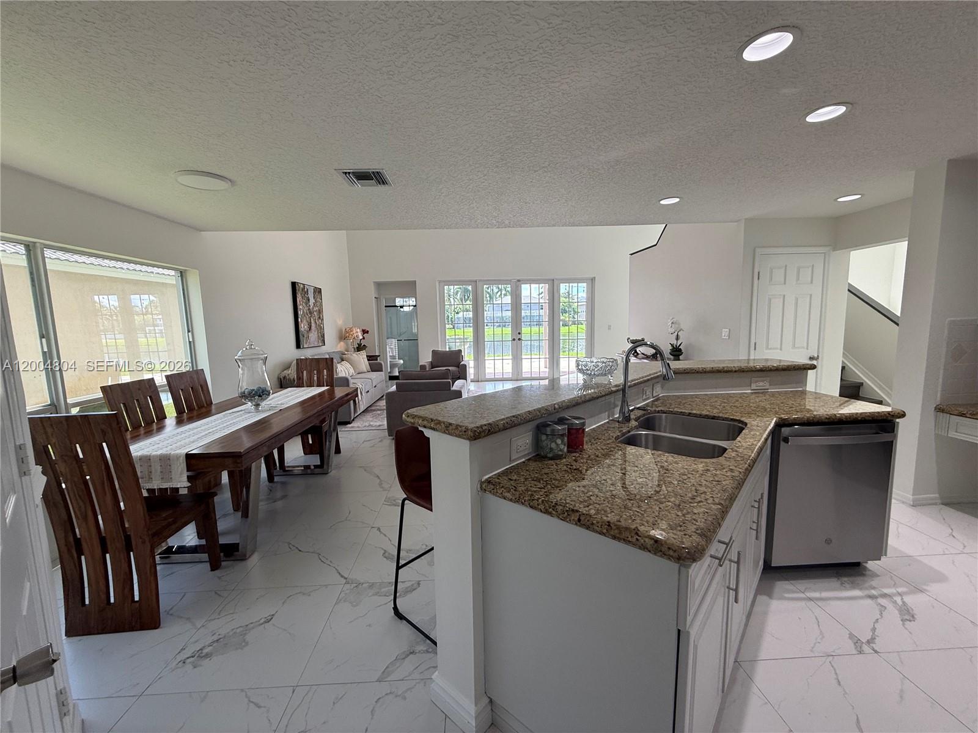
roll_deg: +1.2
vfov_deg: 85.7
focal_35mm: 14
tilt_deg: -6.8
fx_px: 396
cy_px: 366
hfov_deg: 102.1
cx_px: 489
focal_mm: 2.22
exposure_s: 1/138
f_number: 2.2
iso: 64
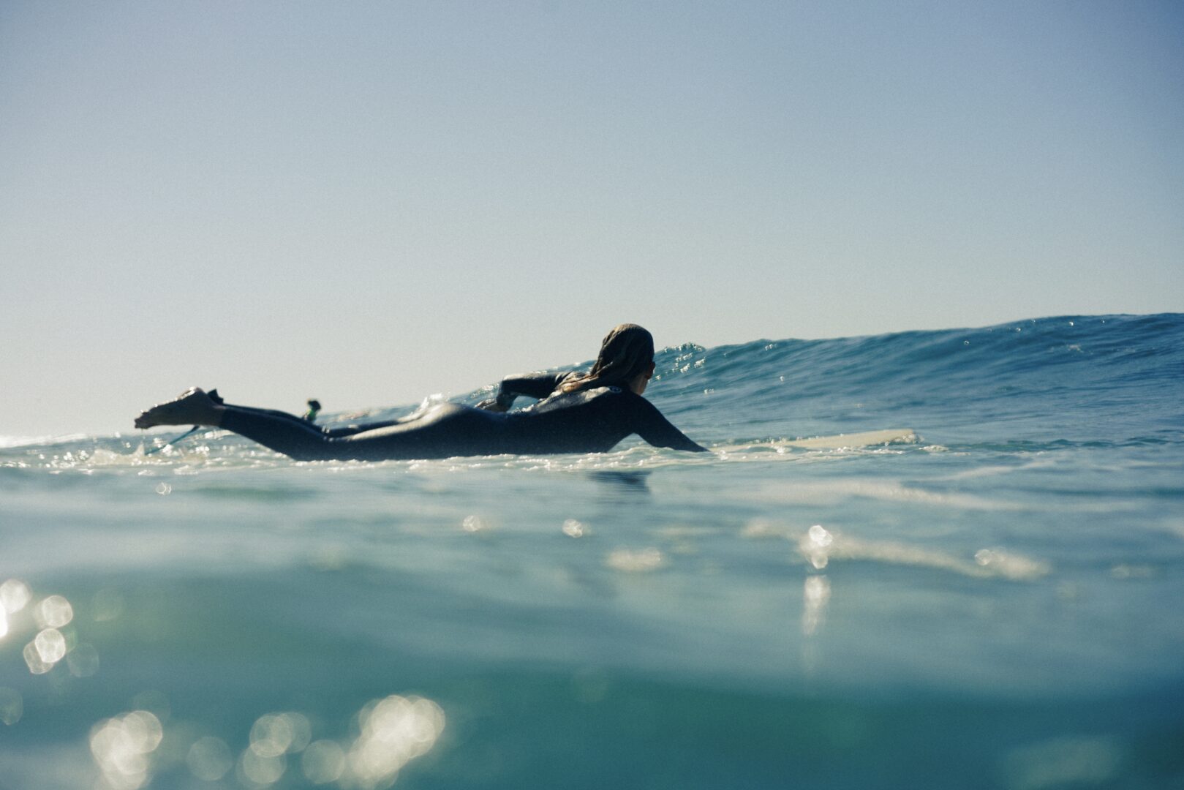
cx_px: 592
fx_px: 1809
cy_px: 395
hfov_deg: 36.2
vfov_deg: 24.6
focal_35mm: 55
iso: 100
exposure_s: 1/1250
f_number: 5
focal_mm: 55
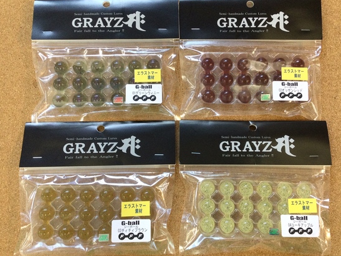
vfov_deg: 41.8
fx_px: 335
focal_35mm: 34
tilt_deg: -81.7
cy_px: 129
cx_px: 182
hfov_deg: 53.9
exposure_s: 1/30
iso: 40
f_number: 2.4
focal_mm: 3.3
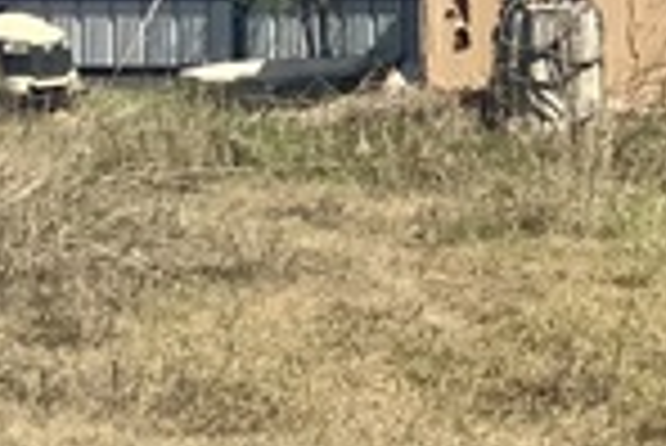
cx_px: 1035
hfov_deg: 14.6
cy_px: -9
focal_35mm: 130
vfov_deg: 10.5
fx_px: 2407
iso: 16
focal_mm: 3
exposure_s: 1/2320
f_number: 1.8
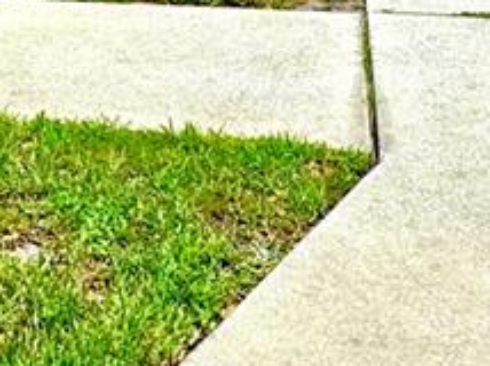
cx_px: 165
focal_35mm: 67
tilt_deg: -1.7
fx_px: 947
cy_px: -355
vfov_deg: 16.7
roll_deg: -1.3
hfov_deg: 28.8
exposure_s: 1/2146
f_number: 2.2
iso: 40
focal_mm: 2.22
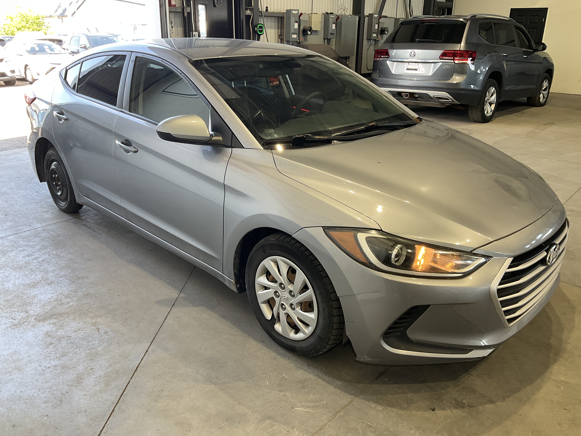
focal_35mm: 29
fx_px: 487
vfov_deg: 48.2
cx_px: 290
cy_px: 218
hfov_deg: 61.7
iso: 40
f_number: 1.8
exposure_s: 1/60
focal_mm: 3
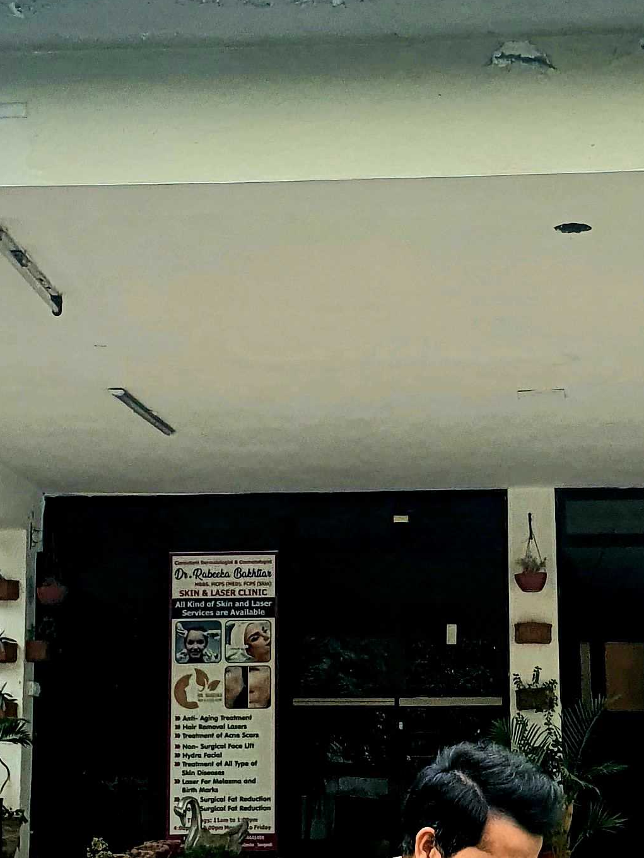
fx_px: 1910
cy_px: 518
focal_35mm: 77
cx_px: 365
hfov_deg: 19.1
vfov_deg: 25.3
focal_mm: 4.3
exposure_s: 1/294
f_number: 2.4
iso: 50
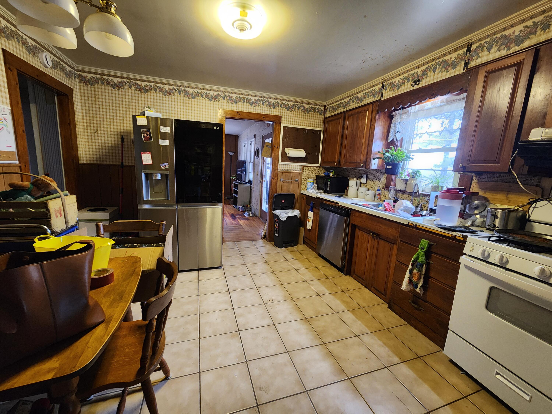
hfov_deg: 106.2
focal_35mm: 13
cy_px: 207
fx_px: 207
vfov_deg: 89.9
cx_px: 276
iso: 500
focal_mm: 2.2
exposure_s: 1/30
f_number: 2.2
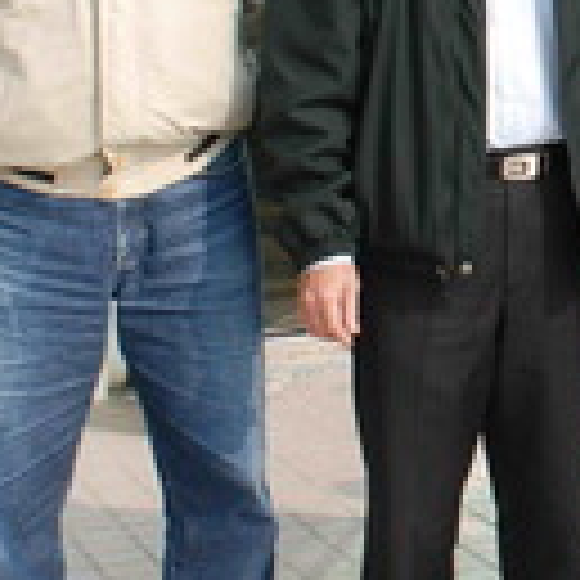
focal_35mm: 139
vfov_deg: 12.3
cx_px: 989
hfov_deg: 11.7
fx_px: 2635
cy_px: -83
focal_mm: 20
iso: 100
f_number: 7.1
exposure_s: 1/200
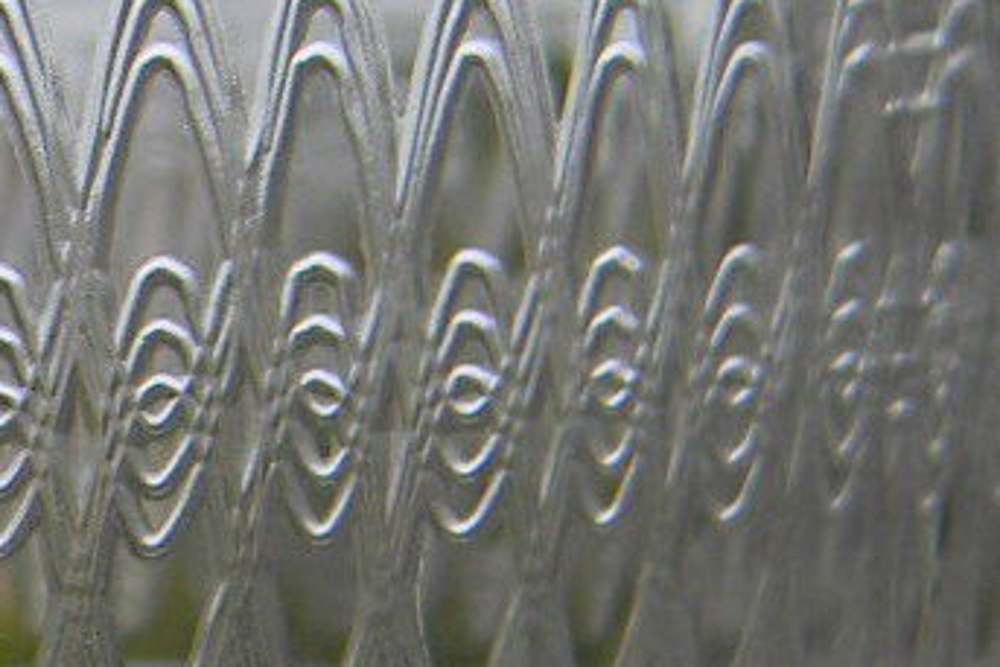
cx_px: -292
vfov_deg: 15.6
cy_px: 533
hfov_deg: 21.2
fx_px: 2418
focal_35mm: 87
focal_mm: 5
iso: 80
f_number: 3.5
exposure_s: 1/813
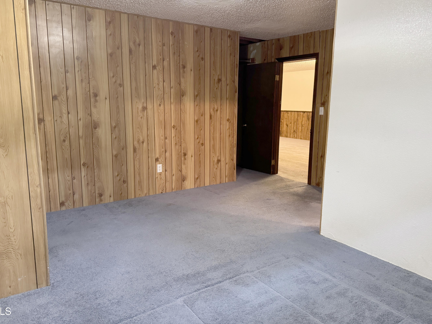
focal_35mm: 26
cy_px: 152
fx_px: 324
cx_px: 210
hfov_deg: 67.3
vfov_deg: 53.0
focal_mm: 6.76
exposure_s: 1/40
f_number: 1.78
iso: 800
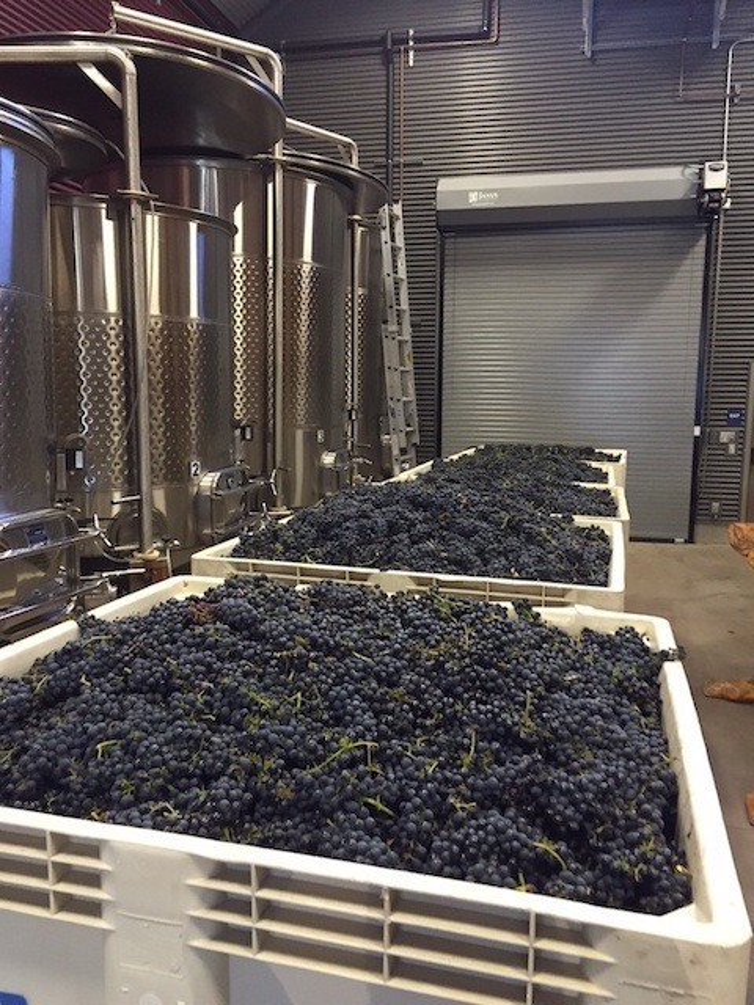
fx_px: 842
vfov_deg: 61.7
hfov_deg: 48.2
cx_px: 377
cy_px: 502
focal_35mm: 29
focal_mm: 4.15
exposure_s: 1/30
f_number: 2.2
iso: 200
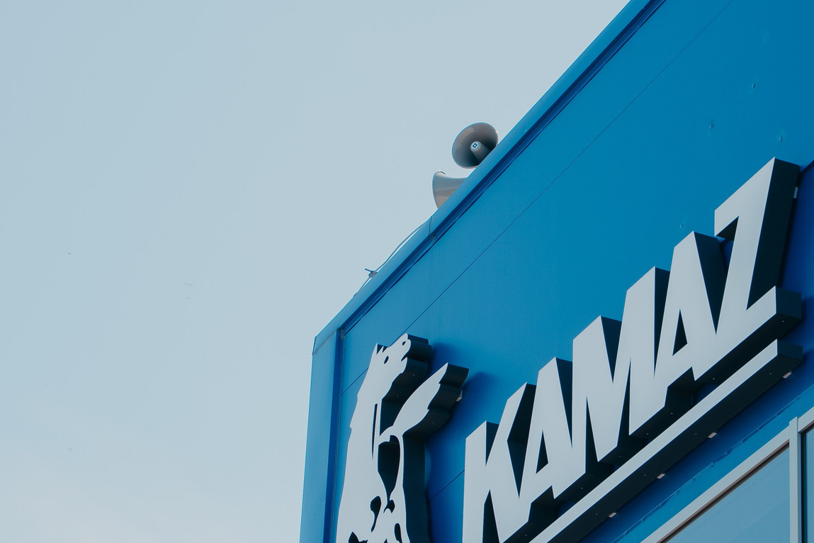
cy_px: 401
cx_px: 572
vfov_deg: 8.8
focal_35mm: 156
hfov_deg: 13.1
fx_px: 3527
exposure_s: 1/125
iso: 160
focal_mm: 70
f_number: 9
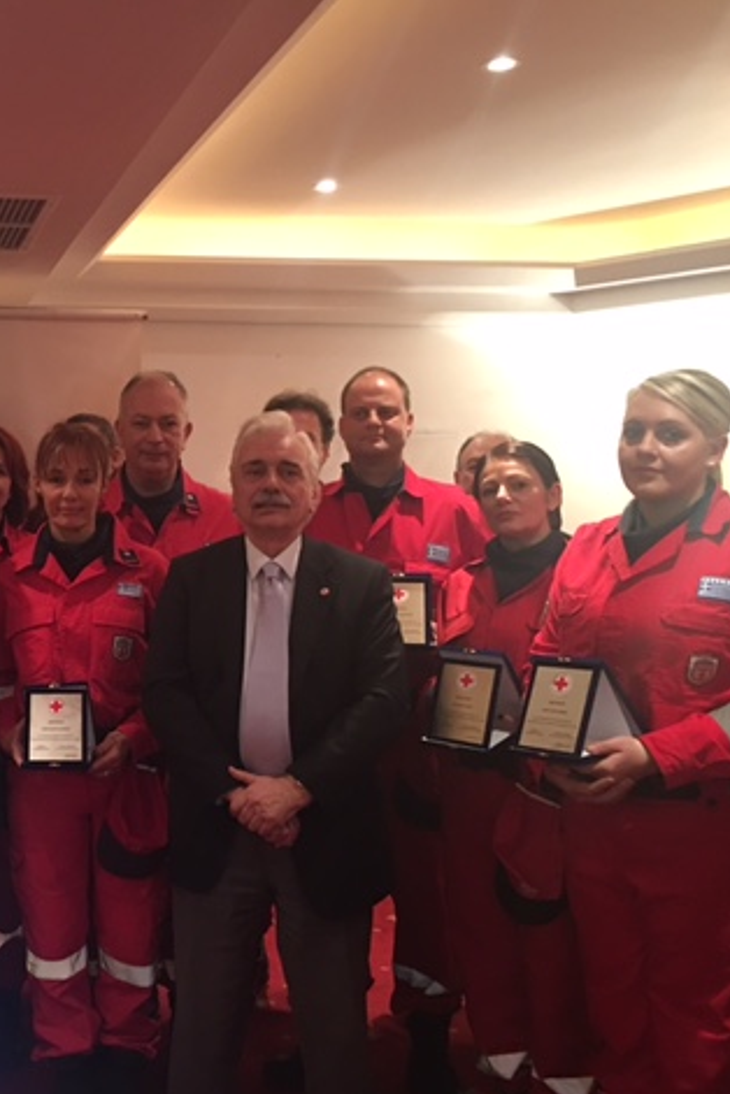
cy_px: 553
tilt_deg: -0.5
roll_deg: -0.3
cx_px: 28
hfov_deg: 30.7
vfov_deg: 47.4
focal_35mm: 41
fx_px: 1247
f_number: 2.2
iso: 100
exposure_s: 1/8
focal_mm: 4.15
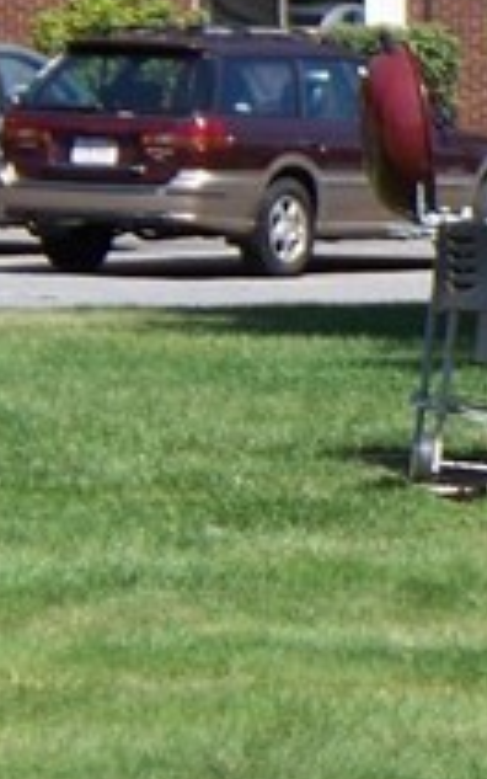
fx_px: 8722
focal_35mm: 411
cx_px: 1406
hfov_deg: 3.1
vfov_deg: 5.1
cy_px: 236
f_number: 3.4
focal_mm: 16.86
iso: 64
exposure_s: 1/500
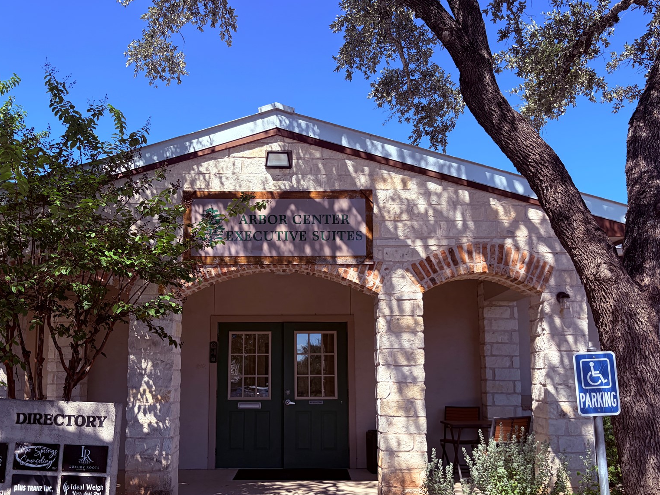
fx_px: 667
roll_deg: +0.1
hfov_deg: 52.6
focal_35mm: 35
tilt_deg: +7.1
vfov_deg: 40.6
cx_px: 301
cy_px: 291
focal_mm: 5.96
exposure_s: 1/2141
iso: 50
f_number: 1.6
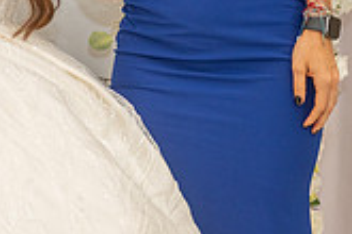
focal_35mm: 169
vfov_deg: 8.0
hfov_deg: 11.8
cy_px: -84
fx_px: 1652
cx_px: -98
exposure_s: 1/160
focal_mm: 48
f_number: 3.5
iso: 640
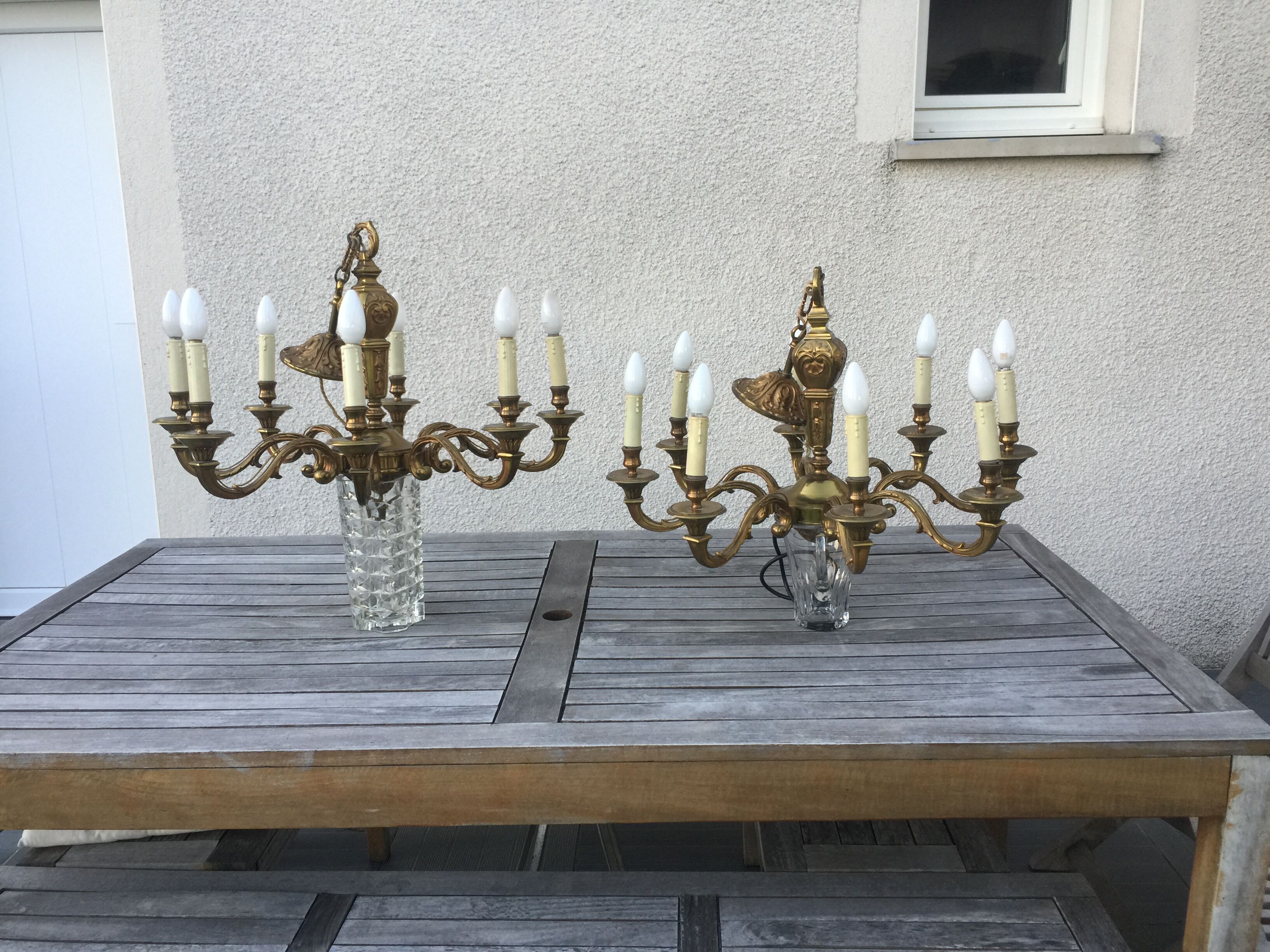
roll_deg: -1.4
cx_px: 635
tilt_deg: -13.0
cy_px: 476
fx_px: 1064
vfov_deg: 48.2
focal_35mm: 29
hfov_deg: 61.7
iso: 32
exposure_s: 1/33
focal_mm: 4.15
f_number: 2.2
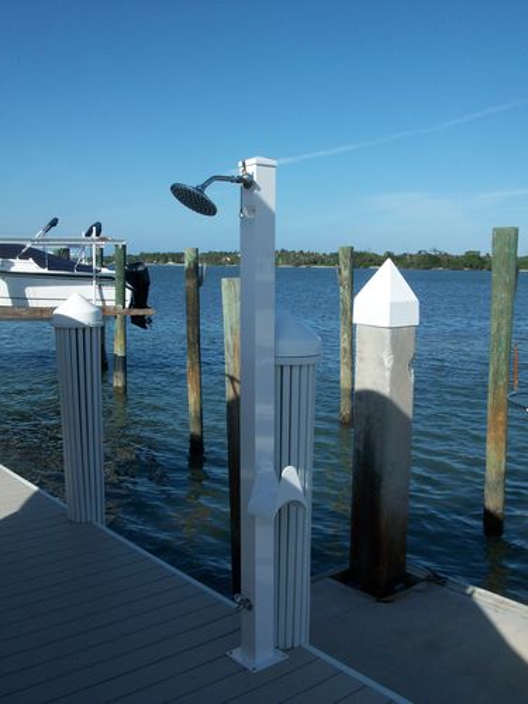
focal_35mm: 34
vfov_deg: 54.0
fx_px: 691
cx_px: 264
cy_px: 352
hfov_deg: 41.8
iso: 64
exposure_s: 1/571
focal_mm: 5.7
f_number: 5.5
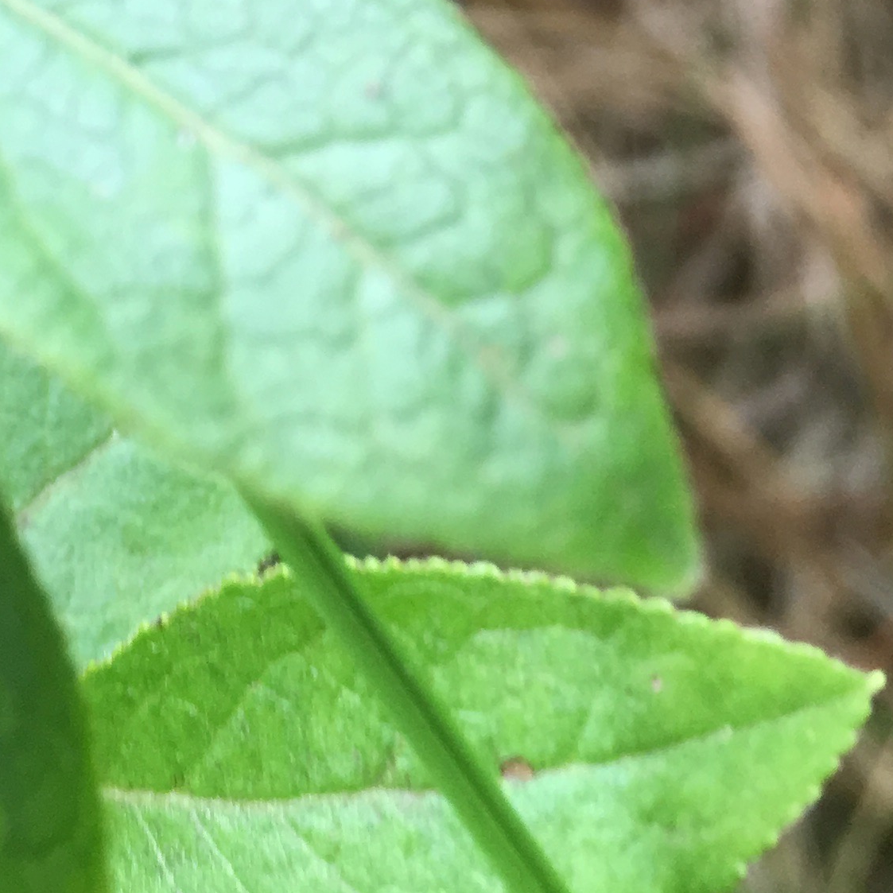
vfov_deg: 16.8
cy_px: -527
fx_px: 2685
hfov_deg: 18.8
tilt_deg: -44.9
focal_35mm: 92
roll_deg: +23.4
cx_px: 259
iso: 32
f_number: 2.2
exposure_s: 1/30
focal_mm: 4.15
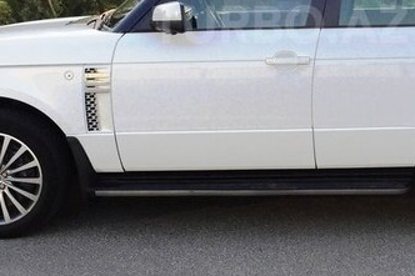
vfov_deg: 22.0
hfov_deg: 33.1
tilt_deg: -6.9
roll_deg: -3.4
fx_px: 691
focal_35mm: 60
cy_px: 24
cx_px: 280
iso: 32
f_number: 2.2
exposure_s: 1/377
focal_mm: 4.15
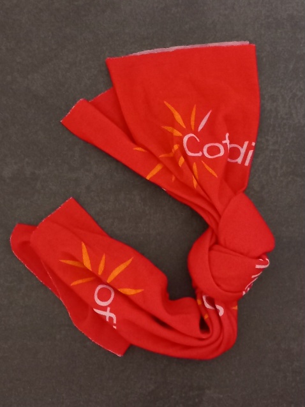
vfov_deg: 65.3
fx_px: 317
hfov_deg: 51.3
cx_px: 152
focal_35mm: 27
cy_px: 204
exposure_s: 1/20
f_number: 1.8
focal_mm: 4
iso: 800
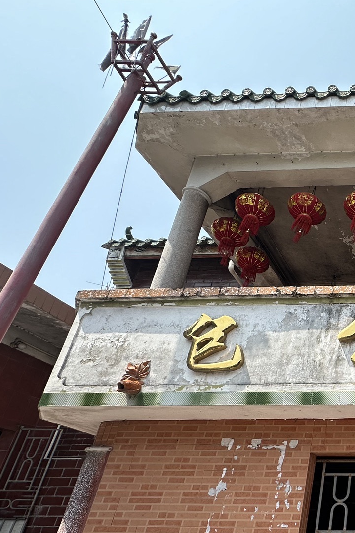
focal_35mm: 27
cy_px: 366
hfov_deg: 35.3
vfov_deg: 65.2
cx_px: 446
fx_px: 399
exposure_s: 1/1092
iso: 40
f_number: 2.2
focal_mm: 2.22
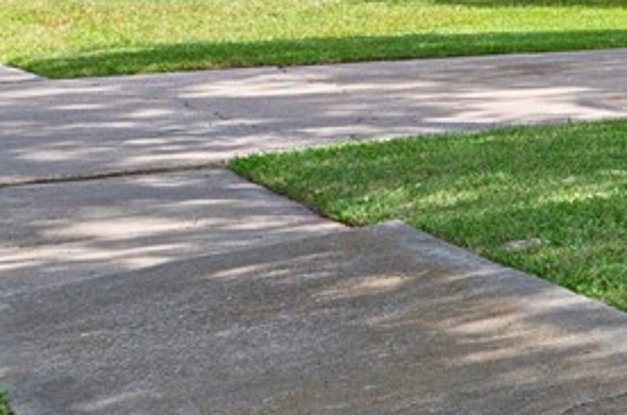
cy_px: -109
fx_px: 2469
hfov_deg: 9.4
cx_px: 2158
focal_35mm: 142
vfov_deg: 9.5
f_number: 13
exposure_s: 1/160
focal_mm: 18
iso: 125
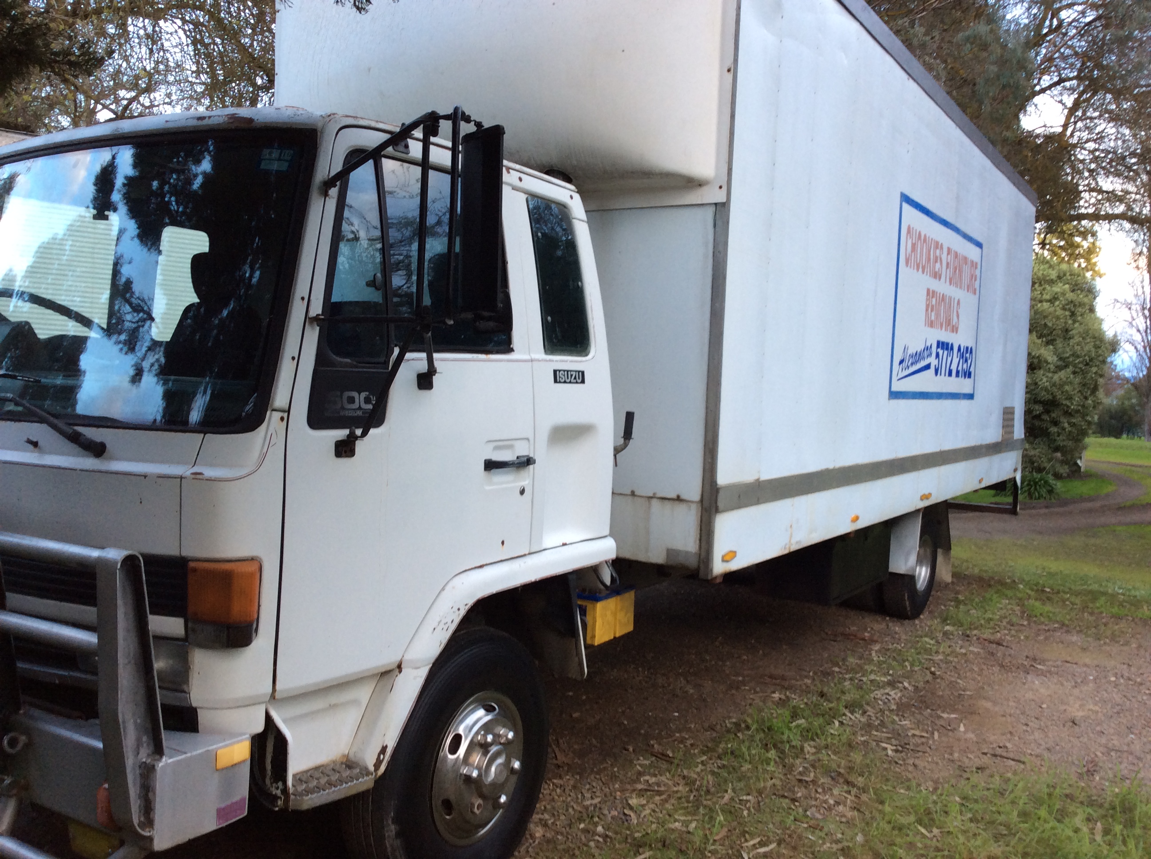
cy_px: 430
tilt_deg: -3.1
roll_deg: -1.3
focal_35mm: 32
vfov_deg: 44.1
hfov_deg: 56.9
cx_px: 576
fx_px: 1062
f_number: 2.4
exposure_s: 1/25
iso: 40
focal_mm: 3.3
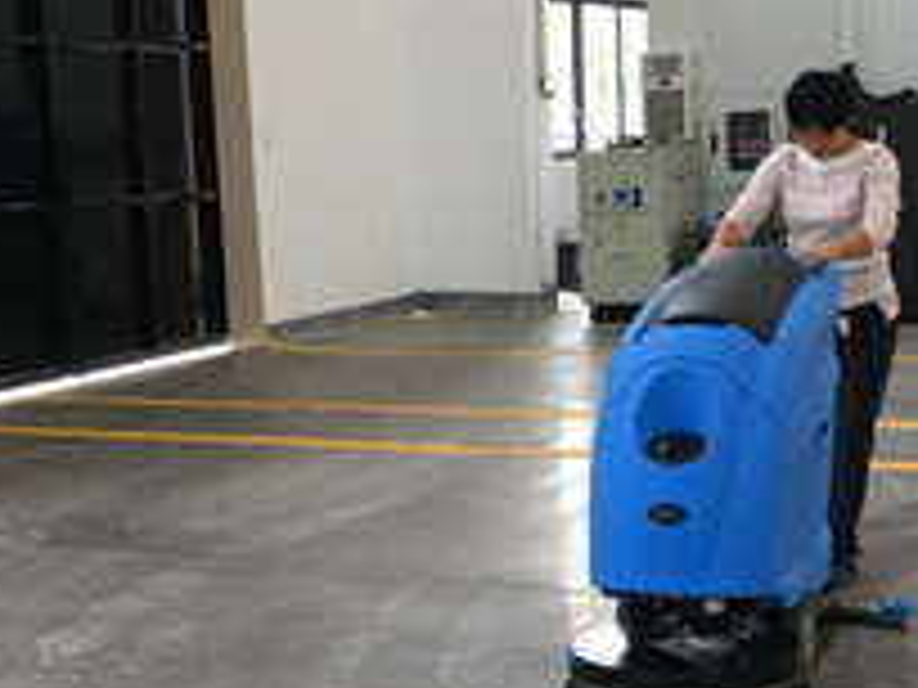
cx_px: 526
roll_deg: +2.3
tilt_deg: -10.3
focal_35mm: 72
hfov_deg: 27.0
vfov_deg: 20.4
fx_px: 1909
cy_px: 452
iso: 32
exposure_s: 1/33
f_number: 2.2
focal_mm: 4.15
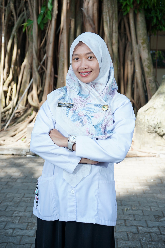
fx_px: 357
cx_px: 82
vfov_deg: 38.2
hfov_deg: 26.0
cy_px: 124
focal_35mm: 52
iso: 160
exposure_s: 1/125
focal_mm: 52
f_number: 6.3
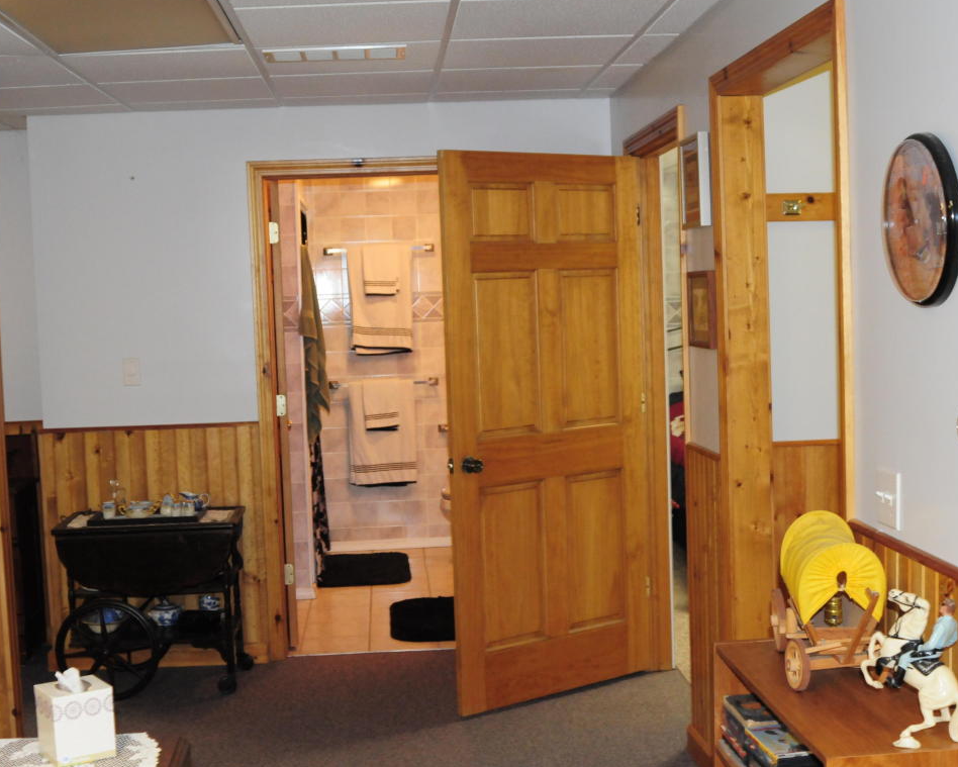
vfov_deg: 31.5
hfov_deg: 38.8
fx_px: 1361
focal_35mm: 48
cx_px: 472
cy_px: 381
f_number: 5.6
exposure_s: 1/60
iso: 1600
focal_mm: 28
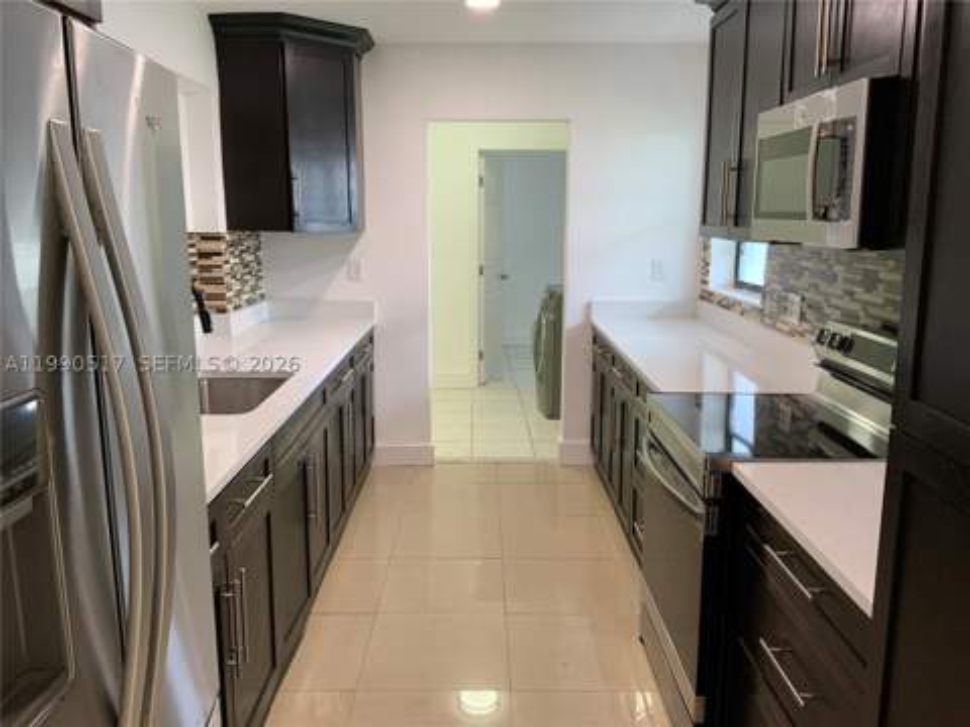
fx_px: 813
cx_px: 485
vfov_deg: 48.2
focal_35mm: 29
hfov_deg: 61.7
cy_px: 364
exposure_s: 1/60
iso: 80
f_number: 1.8
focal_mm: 3
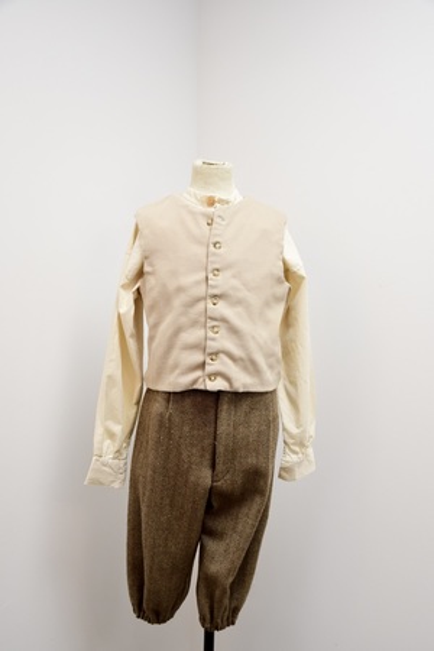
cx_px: 217
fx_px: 615
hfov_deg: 38.9
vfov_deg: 55.8
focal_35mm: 34
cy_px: 326
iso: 800
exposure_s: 1/80
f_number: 5
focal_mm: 23
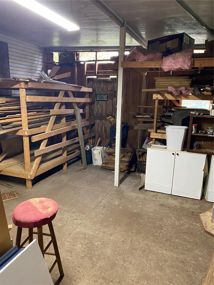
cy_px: 142
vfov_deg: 67.3
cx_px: 107
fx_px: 214
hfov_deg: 53.1
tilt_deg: -15.3
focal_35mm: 26
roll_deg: -0.2
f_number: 1.8
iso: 320
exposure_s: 1/60
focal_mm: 4.25
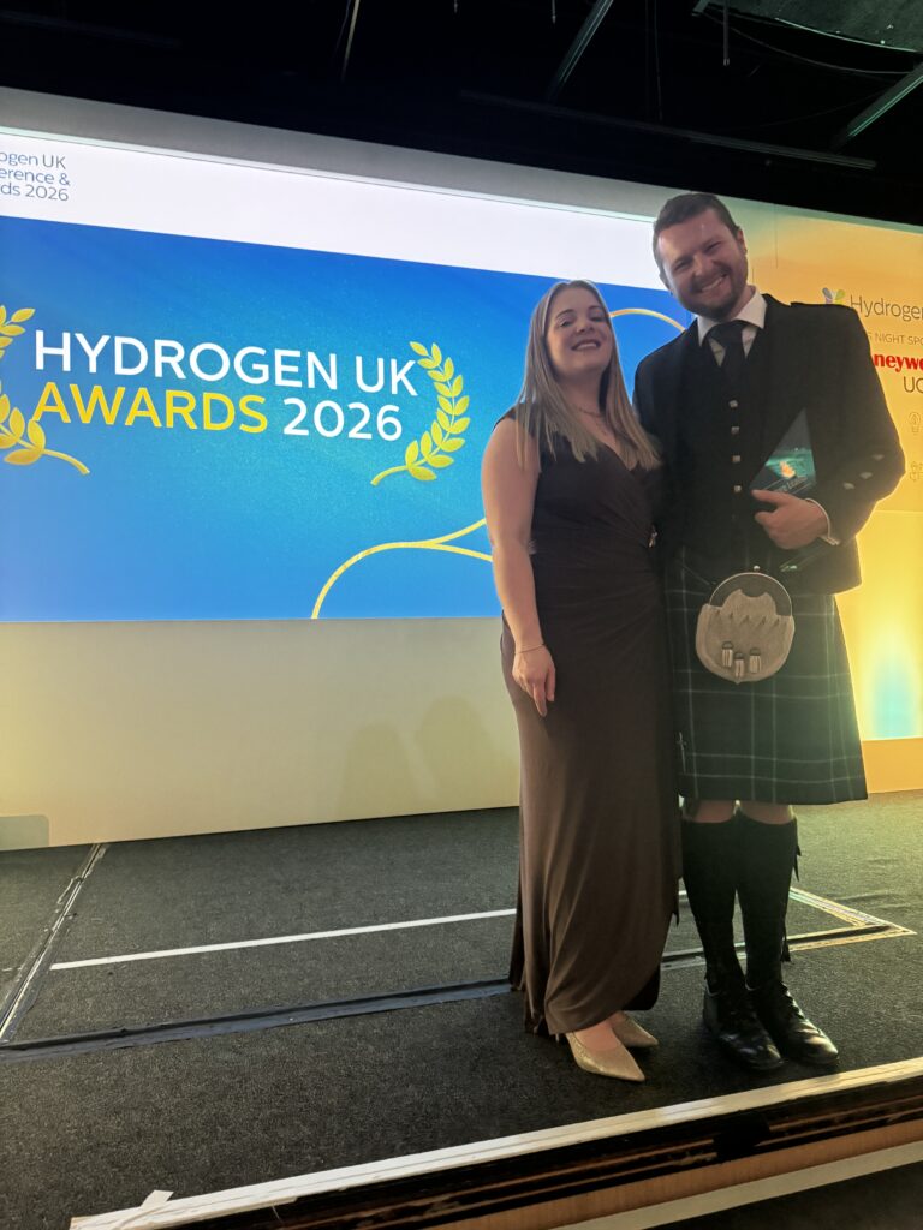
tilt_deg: +4.6
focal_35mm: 24
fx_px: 853
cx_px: 462
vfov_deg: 71.6
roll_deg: +0.2
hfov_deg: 56.8
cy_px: 615
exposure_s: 1/60
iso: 800
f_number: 1.78
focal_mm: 6.76
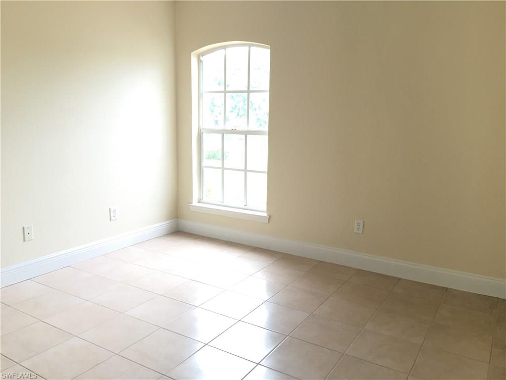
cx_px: 253
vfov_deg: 48.2
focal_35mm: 29
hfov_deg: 61.7
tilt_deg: -8.8
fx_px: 424
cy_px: 190
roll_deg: -2.3
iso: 32
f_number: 2.2
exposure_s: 1/15
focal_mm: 4.15
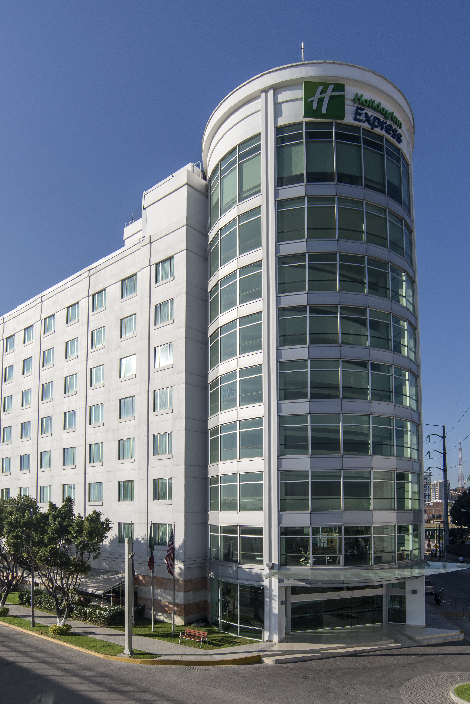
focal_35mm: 23
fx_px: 450
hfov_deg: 55.1
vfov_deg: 75.9
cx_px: 250
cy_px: 383
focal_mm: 18
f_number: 11
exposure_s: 1/400
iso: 100
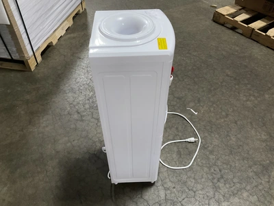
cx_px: 137
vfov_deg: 48.2
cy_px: 103
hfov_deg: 61.7
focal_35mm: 29
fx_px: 230
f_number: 1.8
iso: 320
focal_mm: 3
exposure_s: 1/30
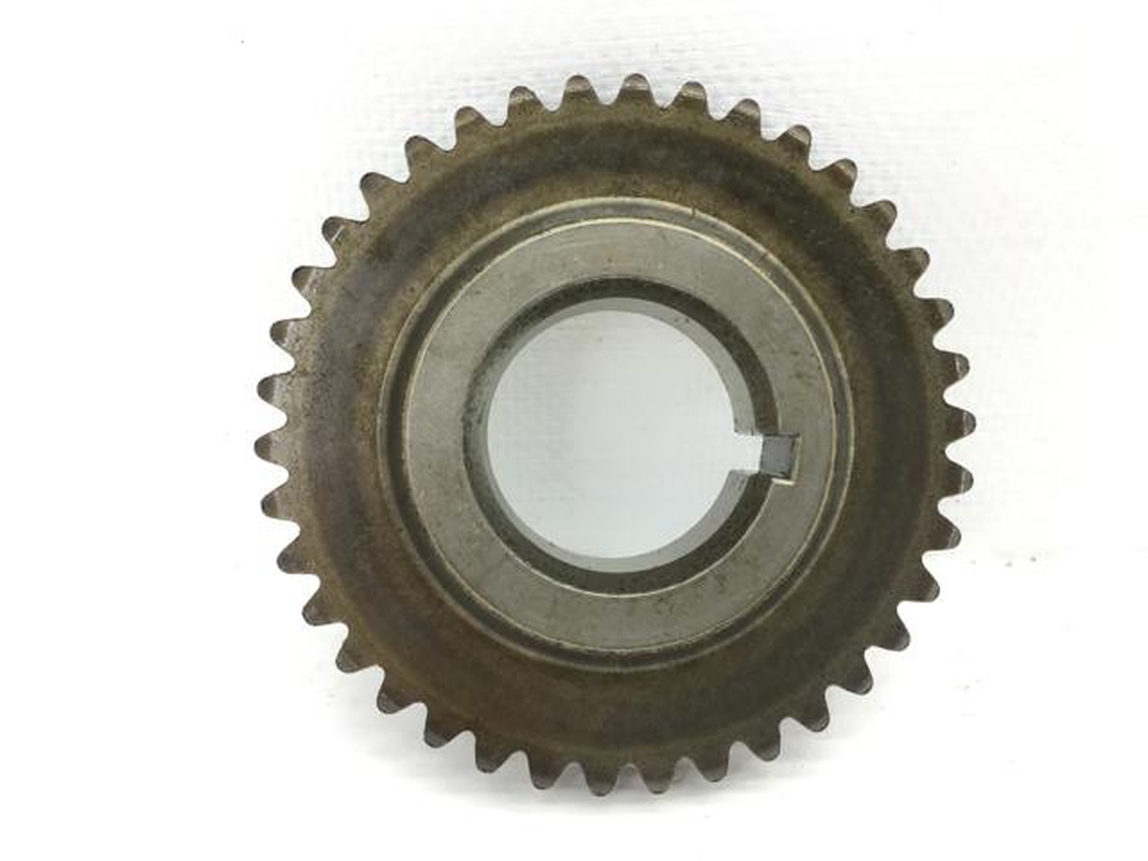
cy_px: 430
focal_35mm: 29
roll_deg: +2.7
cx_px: 574
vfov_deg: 48.2
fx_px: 962
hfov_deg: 61.7
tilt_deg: -28.1
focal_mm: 4.15
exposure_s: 1/100
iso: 40
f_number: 2.2
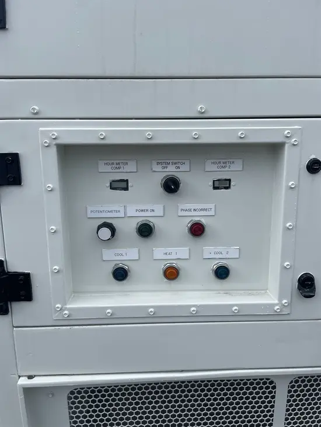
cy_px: 214
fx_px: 321
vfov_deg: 67.3
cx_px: 160
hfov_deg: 53.1
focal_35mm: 26
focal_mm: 4.2
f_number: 1.6
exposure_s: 1/2132
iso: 32
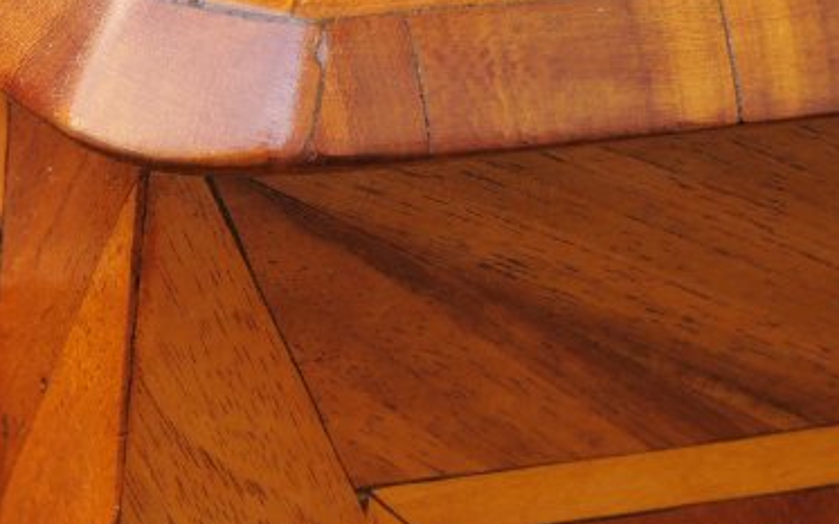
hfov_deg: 13.1
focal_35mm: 150
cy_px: 706
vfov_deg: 8.6
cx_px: -452
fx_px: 3429
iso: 200
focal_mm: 22
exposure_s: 1/100
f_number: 4.5
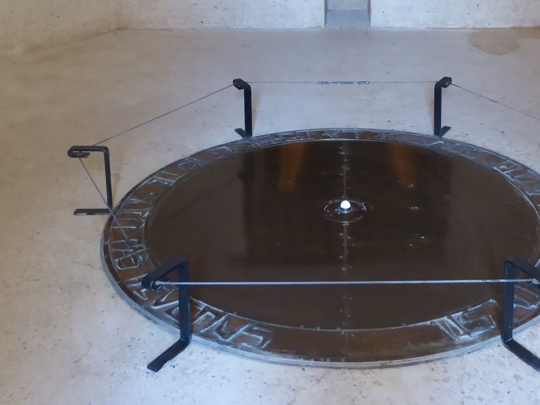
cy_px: 37
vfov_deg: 28.5
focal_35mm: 49
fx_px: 765
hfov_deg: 38.7
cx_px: 335
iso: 400
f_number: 3.3
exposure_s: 1/25
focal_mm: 4.3
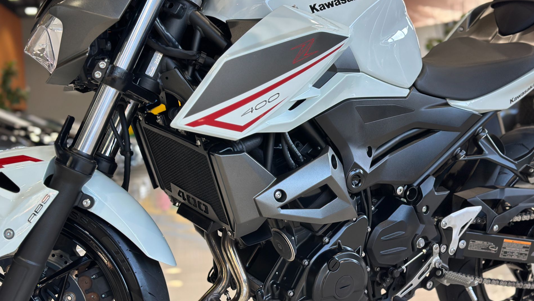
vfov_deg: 22.6
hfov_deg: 39.2
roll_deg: +3.0
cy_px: 155
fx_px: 751
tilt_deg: -1.5
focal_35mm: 53
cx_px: 270
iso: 100
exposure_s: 1/120
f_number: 1.78
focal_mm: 6.86
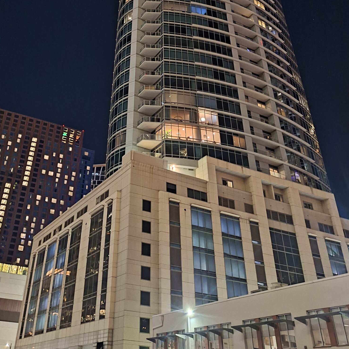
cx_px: 133
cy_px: 54
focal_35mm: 35
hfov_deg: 46.8
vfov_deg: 44.2
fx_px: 399
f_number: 1.8
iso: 1600
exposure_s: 1/10
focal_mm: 5.54
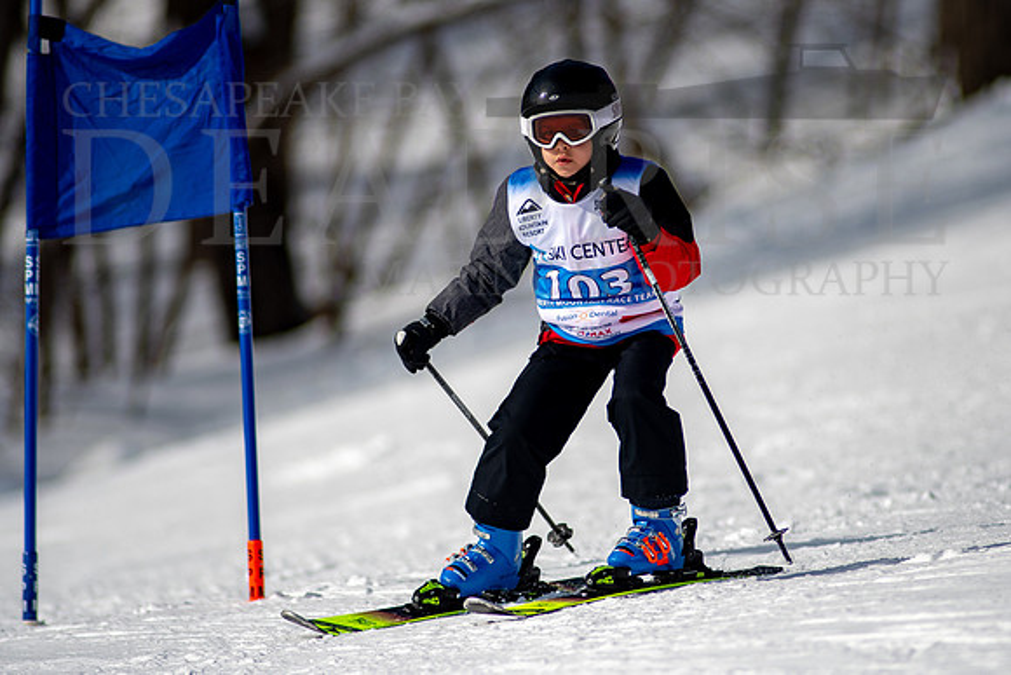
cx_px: 561
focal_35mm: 500
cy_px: 337
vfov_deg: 2.8
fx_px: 14033
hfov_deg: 4.1
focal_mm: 300
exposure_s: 1/6400
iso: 100
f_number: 2.8
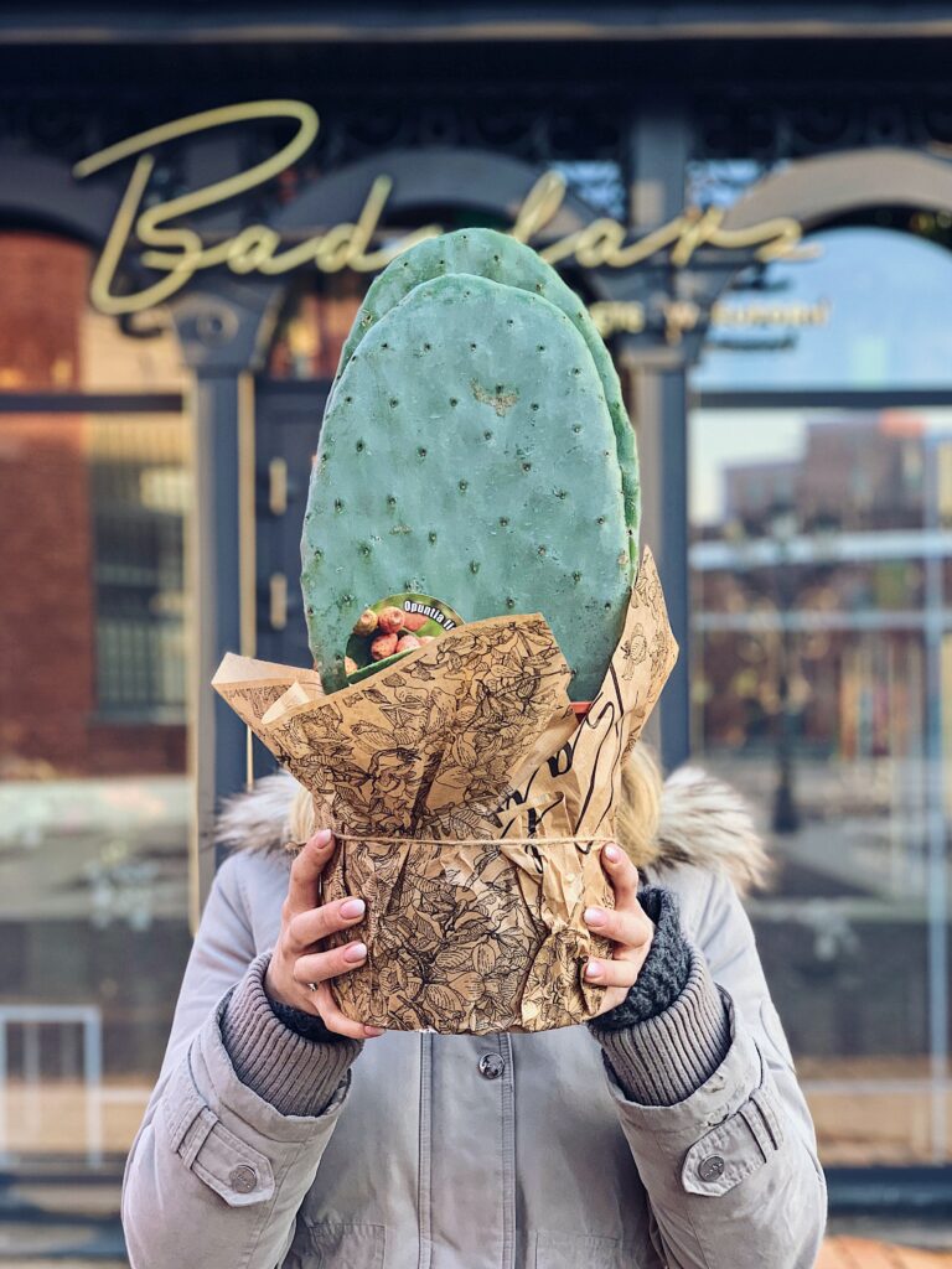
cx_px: 476
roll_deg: +0.3
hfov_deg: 28.0
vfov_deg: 36.8
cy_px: 634
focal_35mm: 52
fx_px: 1907
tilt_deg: +2.7
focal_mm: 6
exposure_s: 1/122
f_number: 2.4
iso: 64
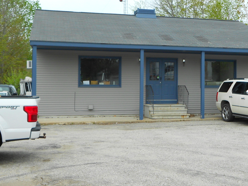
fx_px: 365
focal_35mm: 51
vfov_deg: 28.5
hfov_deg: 37.4
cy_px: 76
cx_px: 146
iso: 80
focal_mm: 6.7
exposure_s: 1/400
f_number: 3.9
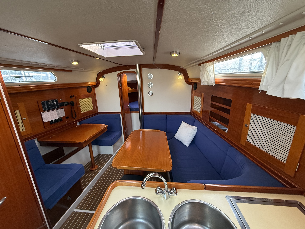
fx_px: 123
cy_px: 114
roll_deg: +1.4
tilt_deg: -14.4
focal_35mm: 14
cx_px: 152
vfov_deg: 85.7
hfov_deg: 102.1
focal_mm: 2.22
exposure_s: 1/99
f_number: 2.2
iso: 320
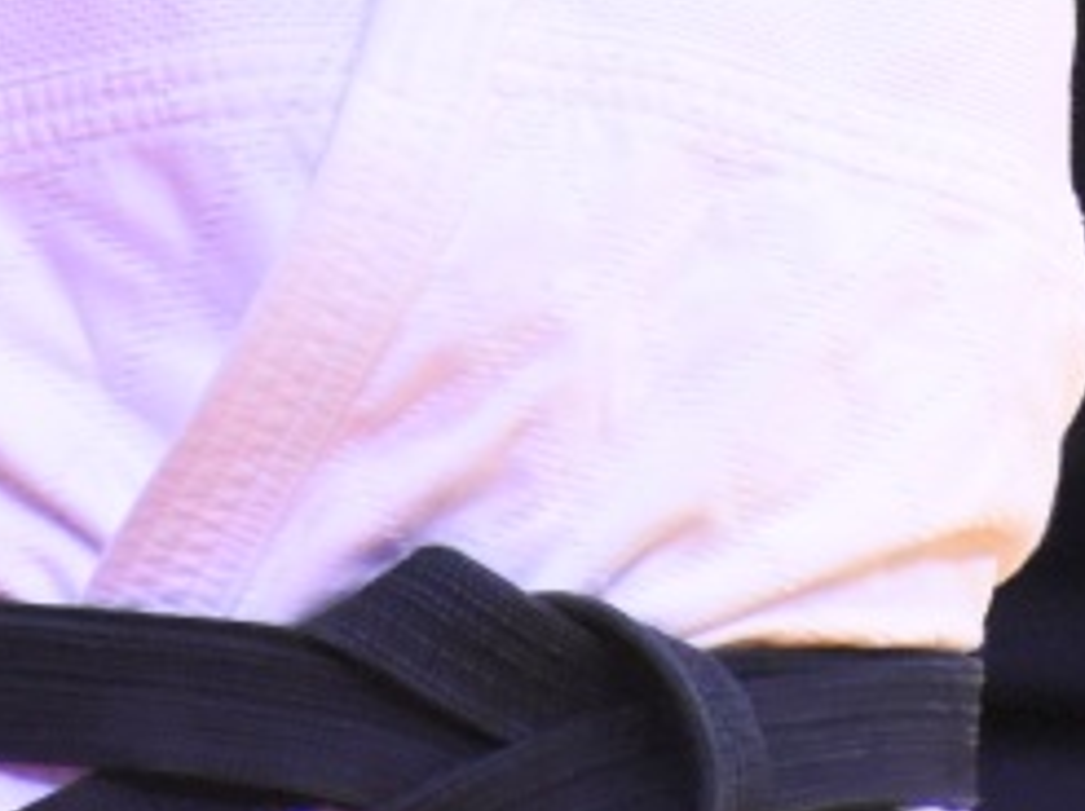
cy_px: -798
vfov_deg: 1.2
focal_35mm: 1232
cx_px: 291
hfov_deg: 1.6
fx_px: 38589
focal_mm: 175
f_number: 6.3
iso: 3200
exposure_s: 1/500
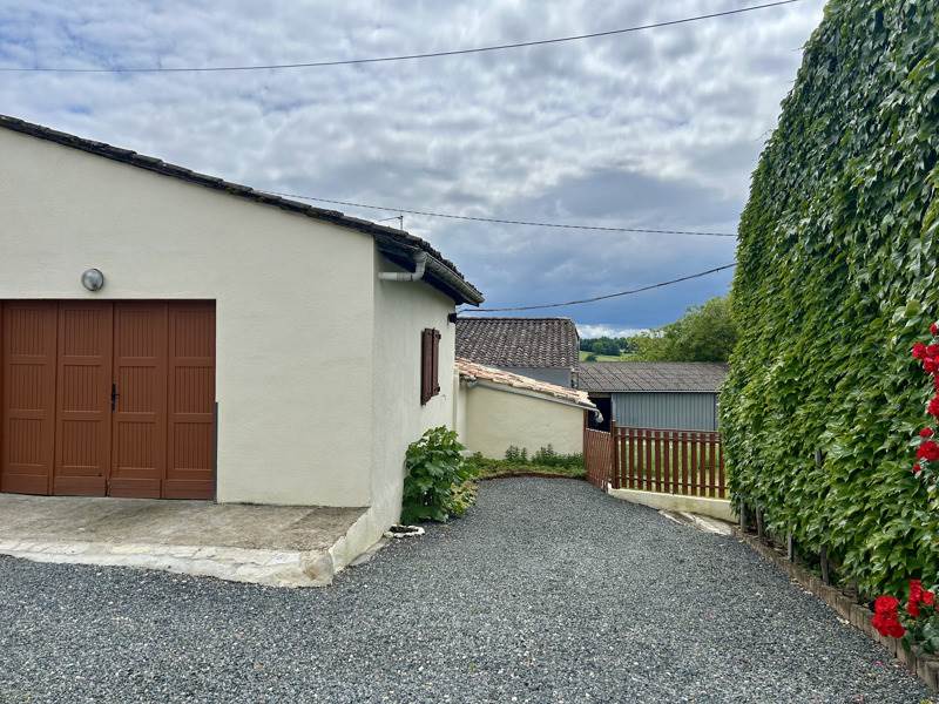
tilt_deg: -0.3
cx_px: 470
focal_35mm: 26
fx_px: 705
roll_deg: -0.3
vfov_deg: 53.1
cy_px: 352
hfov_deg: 67.3
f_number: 1.5
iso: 50
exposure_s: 1/8000
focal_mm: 5.7
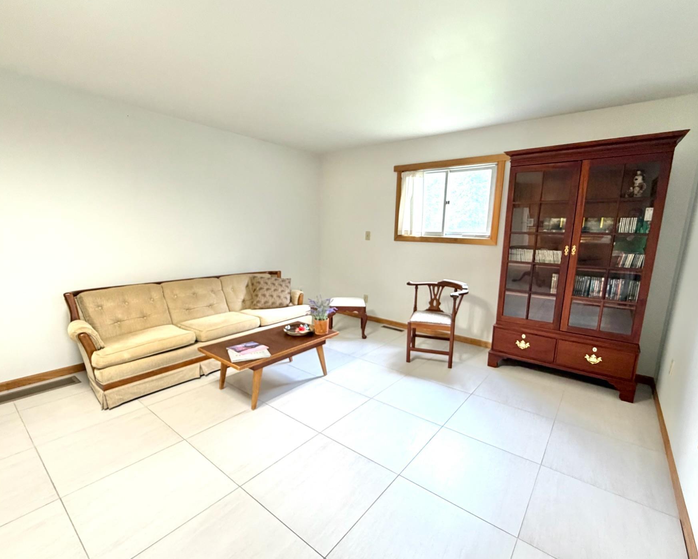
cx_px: 355
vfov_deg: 80.3
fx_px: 331
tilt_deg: -11.1
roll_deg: -0.6
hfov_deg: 93.1
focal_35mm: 16
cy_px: 292
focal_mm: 2.22
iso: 320
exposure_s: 1/60
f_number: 2.2
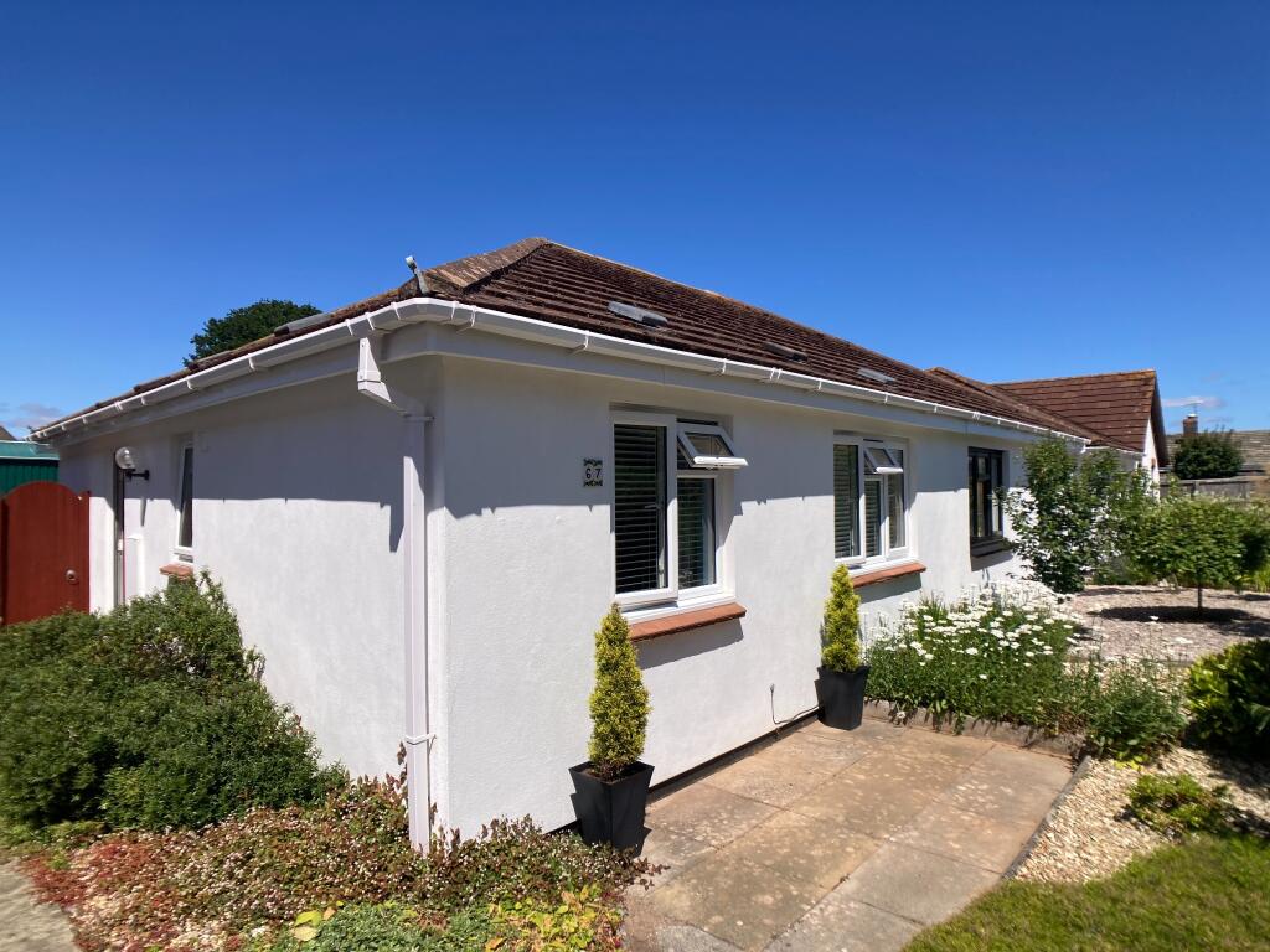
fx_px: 1027
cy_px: 476
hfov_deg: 63.4
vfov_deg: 49.7
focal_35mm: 28
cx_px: 635
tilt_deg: +1.0
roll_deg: +0.2
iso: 20
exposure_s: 1/3247
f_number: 1.8
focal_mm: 3.99
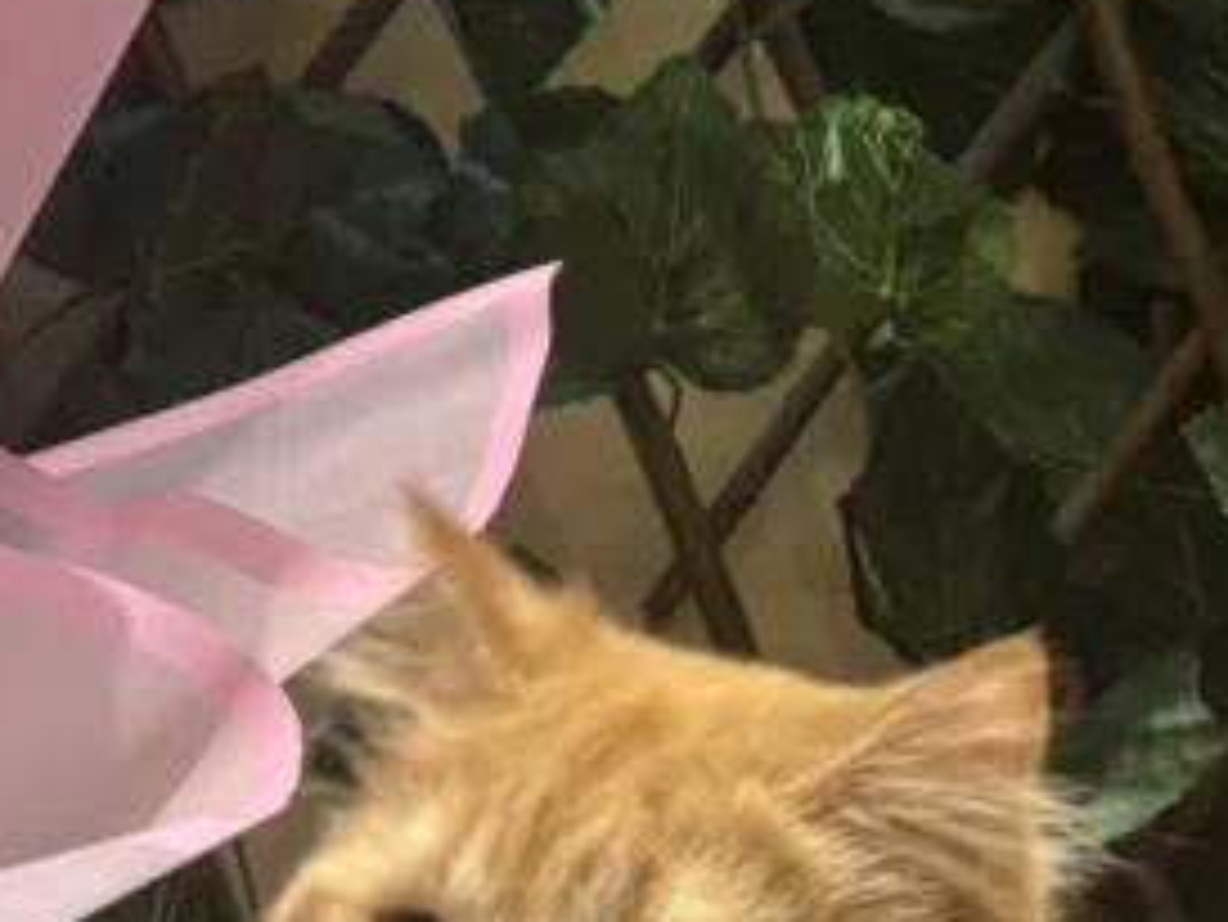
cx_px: 742
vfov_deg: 24.0
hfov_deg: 31.6
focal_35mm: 61
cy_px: 508
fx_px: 2165
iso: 160
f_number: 1.6
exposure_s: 1/50
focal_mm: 5.96
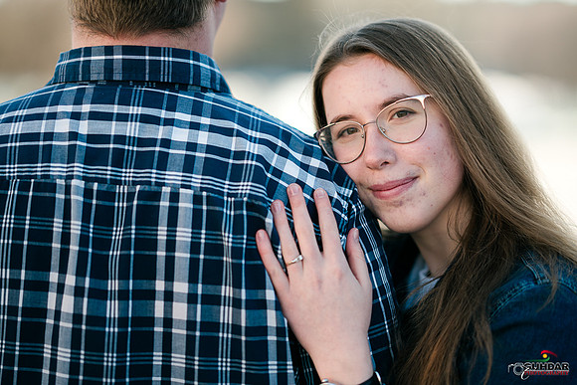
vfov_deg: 16.1
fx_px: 1363
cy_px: 192
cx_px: 288
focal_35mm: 85
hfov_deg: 23.9
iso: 100
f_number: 1.4
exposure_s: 1/1600
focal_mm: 85
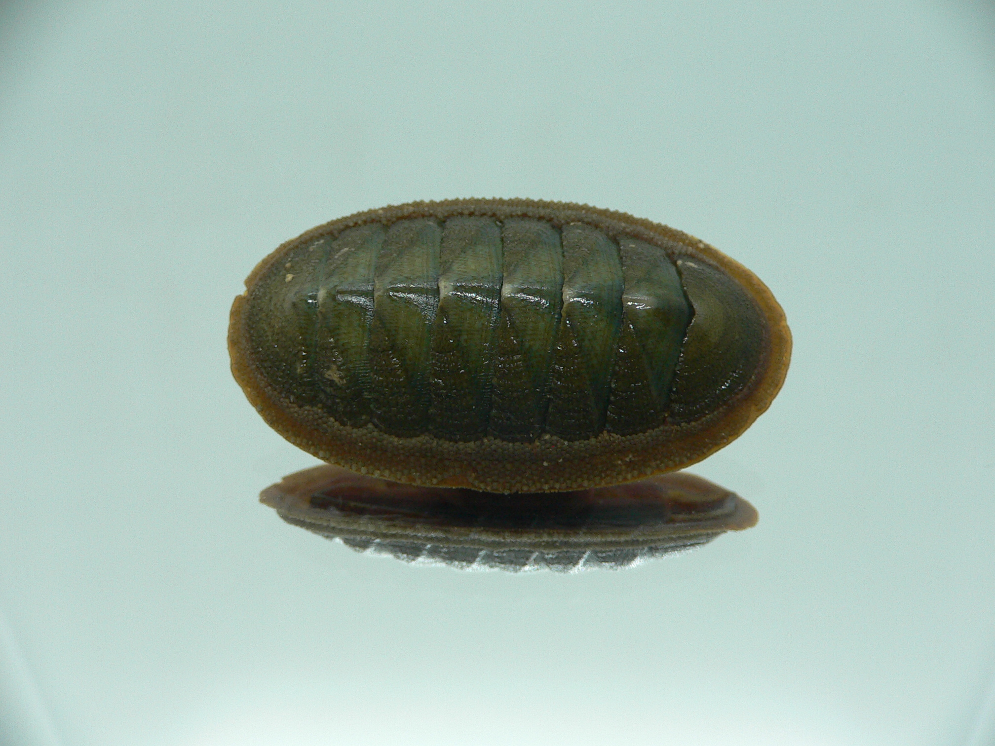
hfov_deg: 52.6
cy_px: 373
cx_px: 498
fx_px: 1006
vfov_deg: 40.7
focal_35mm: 35
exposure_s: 1/60
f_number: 2.8
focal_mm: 4.6
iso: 150
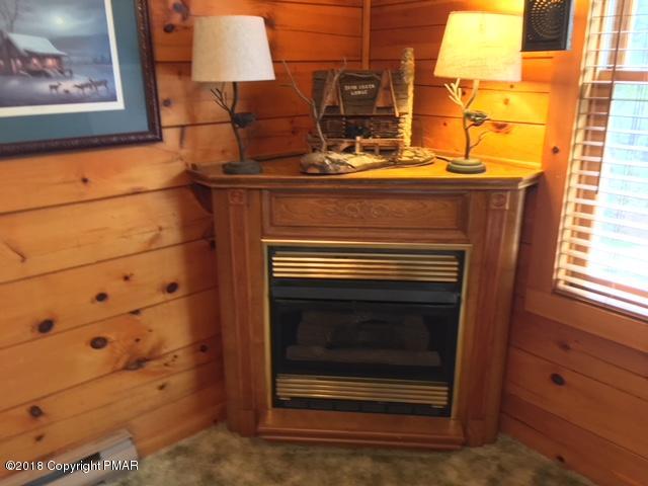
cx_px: 324
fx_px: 543
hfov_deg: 61.7
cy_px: 243
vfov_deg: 48.2
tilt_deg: -16.2
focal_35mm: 29
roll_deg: +1.6
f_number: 2.2
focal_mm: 4.15
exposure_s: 1/20
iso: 200
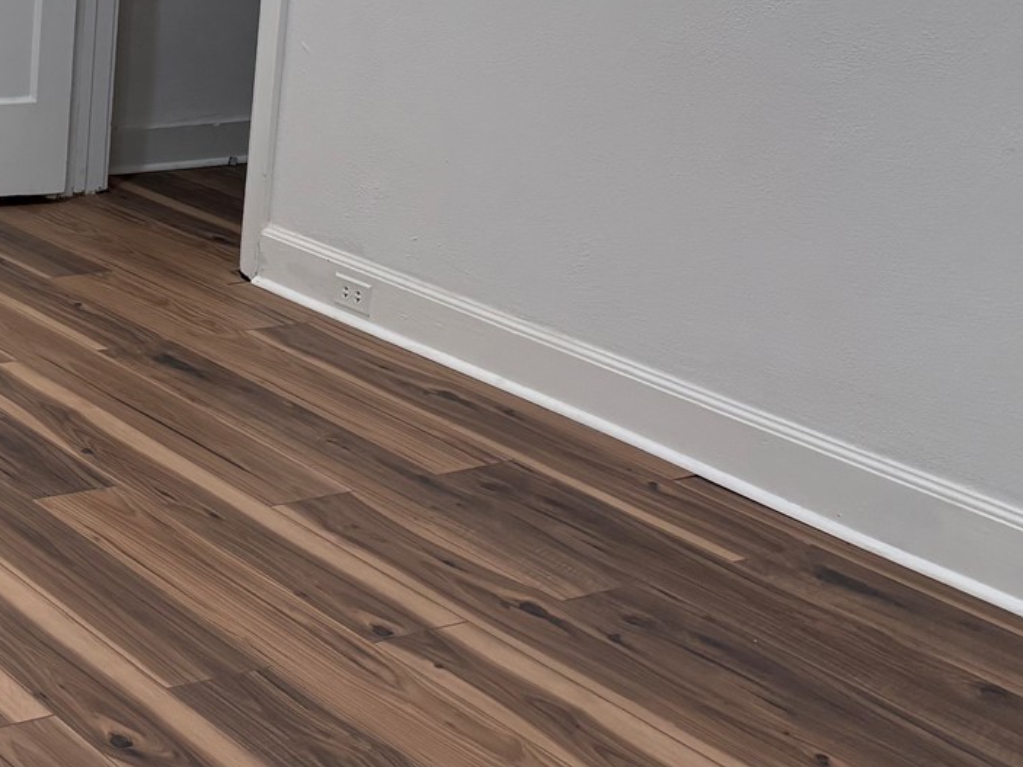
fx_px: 2098
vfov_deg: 20.4
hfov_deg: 24.5
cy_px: 100
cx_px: -249
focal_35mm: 71
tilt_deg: -12.3
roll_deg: -0.9
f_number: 1.6
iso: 100
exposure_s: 1/120
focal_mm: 5.96
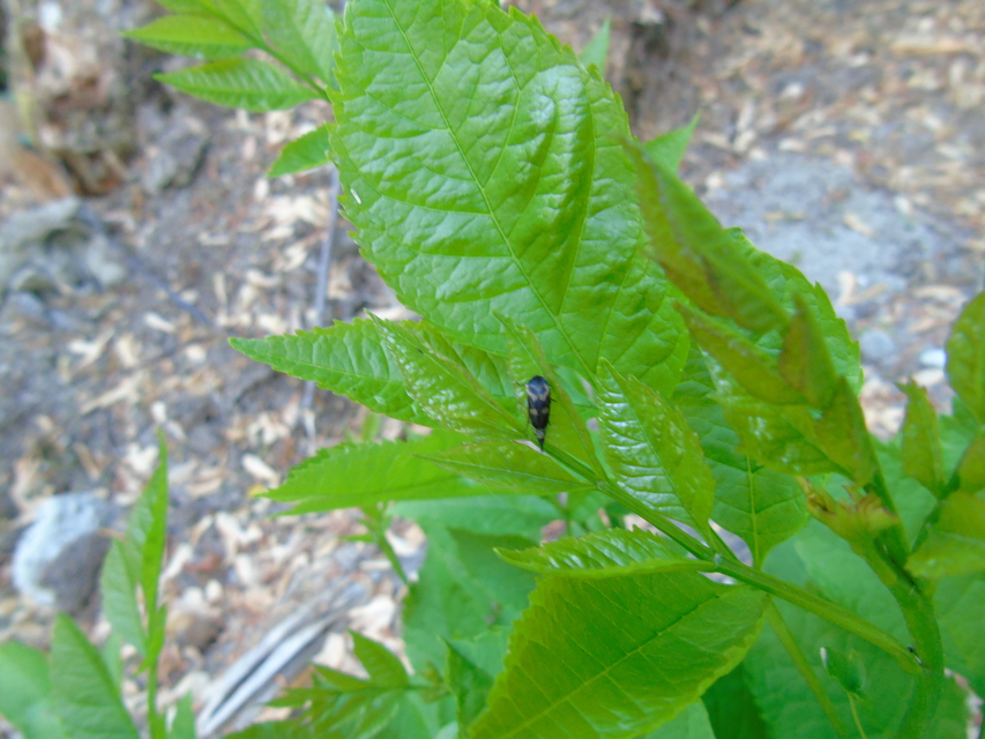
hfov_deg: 69.4
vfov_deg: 54.9
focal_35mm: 25
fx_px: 711
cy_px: 370
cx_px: 492
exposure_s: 1/30
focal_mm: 4.4
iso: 200
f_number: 3.4
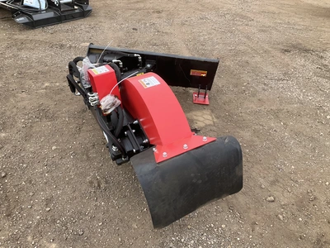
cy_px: 124
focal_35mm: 29
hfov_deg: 61.7
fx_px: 276
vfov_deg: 48.2
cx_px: 165
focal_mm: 3
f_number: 1.8
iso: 25
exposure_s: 1/551
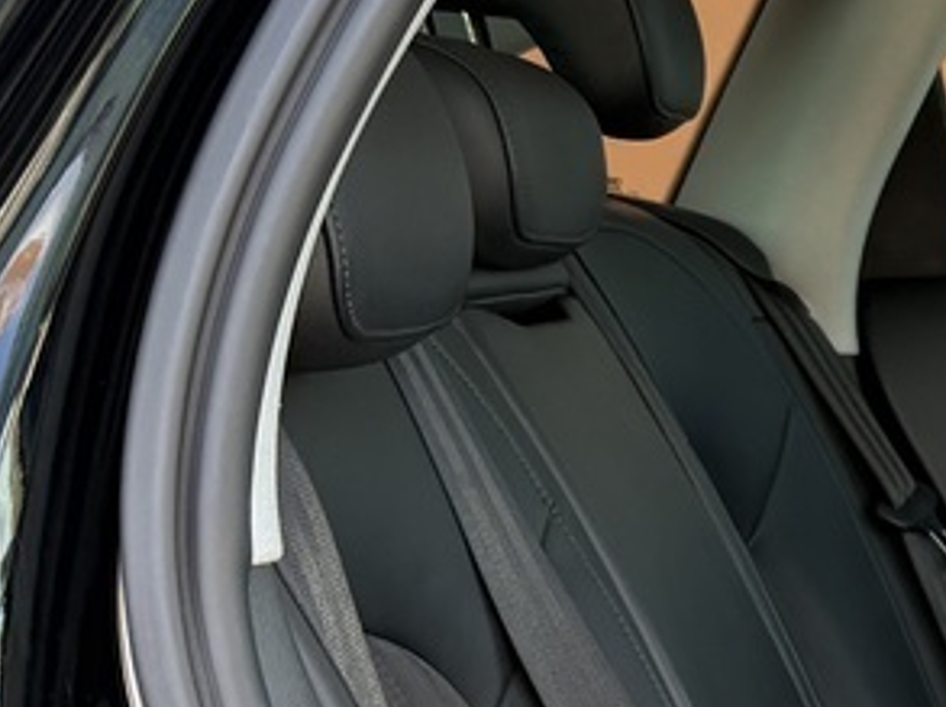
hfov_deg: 13.7
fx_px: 3494
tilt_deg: -5.7
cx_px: 1708
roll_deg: +0.9
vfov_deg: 11.5
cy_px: 626
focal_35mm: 128
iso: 100
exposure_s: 1/242
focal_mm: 5.96
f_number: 1.6
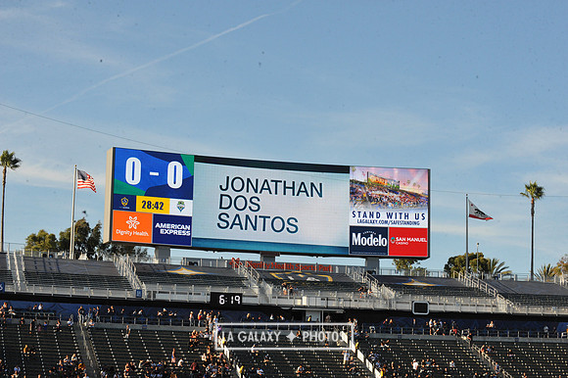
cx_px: 284
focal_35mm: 82
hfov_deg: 24.8
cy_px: 189
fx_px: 1293
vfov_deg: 16.6
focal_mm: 82
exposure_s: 1/1000
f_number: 16
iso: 1600
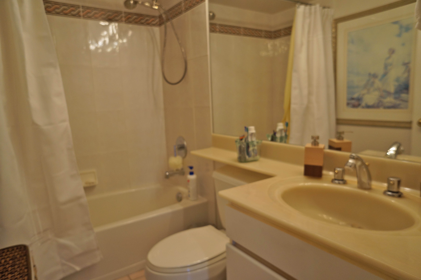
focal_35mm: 24
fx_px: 280
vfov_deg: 53.0
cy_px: 140
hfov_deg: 73.8
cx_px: 210
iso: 500
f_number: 4
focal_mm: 16
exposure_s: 1/60
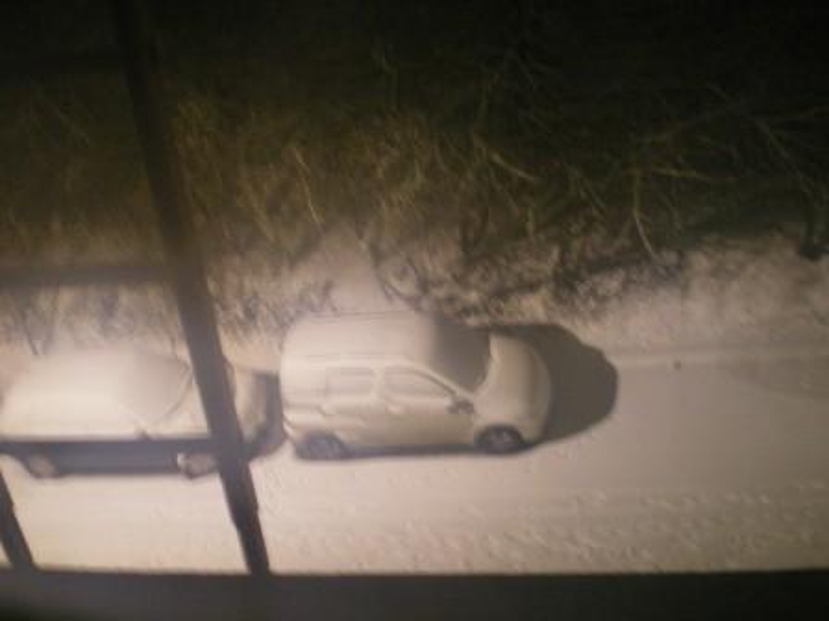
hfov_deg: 49.0
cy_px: 310
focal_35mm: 38
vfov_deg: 37.7
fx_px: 910
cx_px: 414
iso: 400
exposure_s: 1/1.67
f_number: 3.1
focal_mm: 6.3
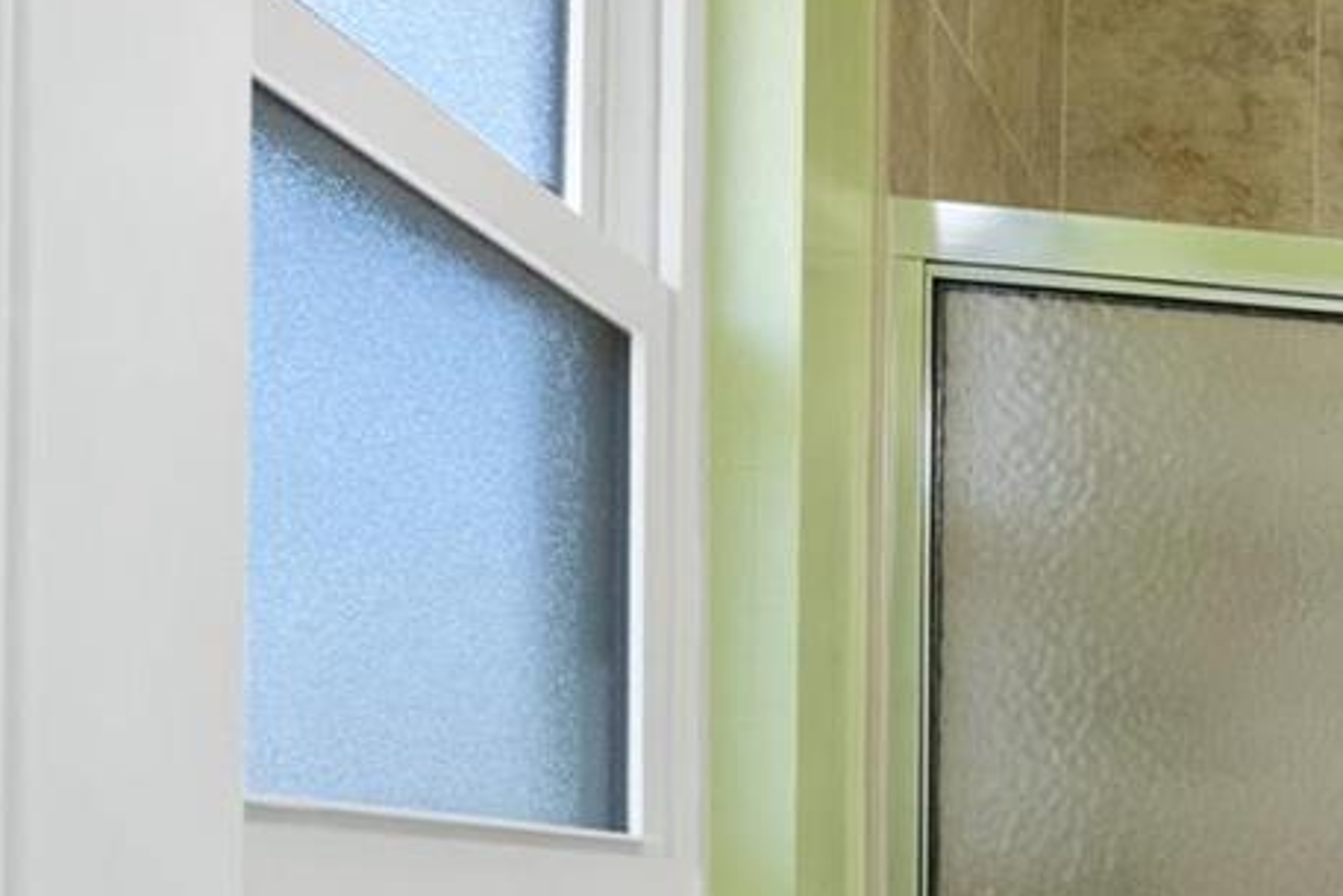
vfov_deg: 22.9
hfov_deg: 23.0
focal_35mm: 56
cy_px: 967
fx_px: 2090
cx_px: 2313
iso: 400
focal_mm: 8
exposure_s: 1/8
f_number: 10
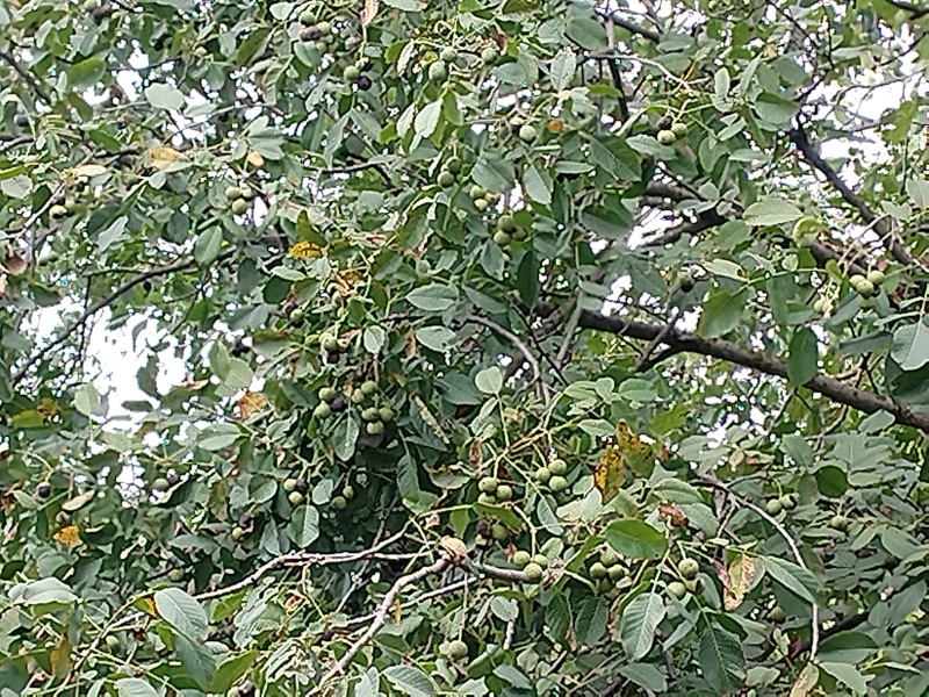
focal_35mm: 128
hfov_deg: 15.4
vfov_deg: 11.6
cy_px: 348
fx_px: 3435
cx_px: 464
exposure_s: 1/102
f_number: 1.8
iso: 100
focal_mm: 4.25
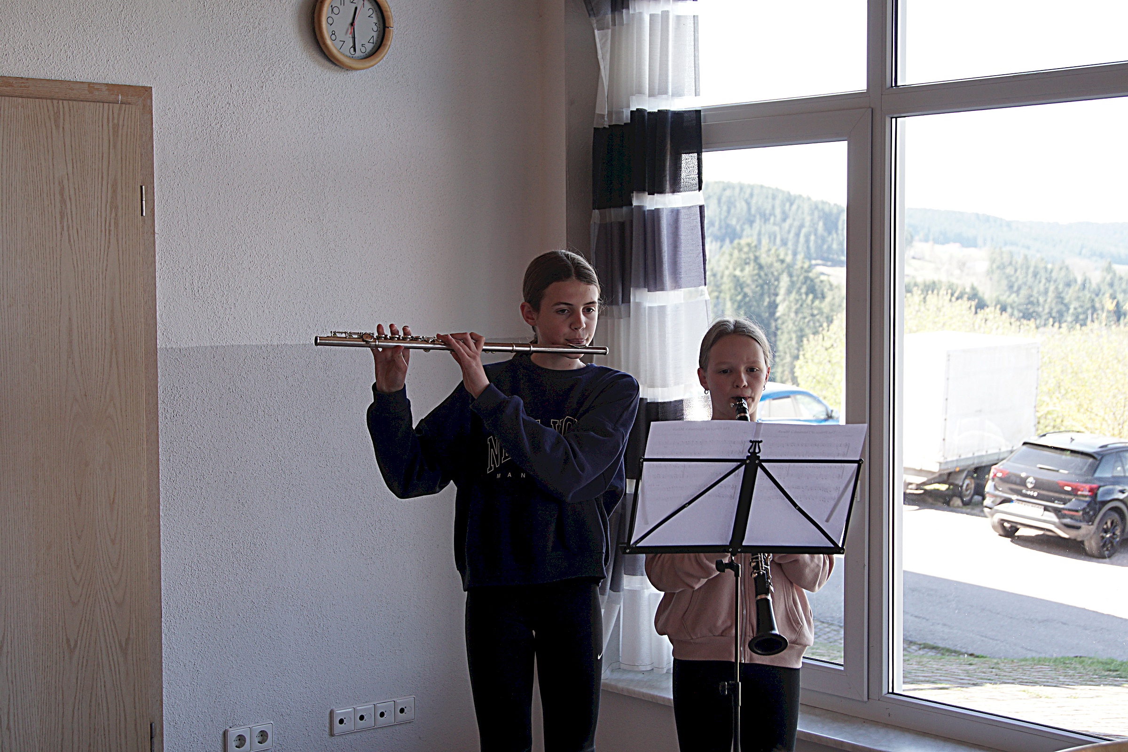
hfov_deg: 37.9
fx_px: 1645
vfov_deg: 25.8
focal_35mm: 52
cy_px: 376
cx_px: 564
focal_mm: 35
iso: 200
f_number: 4.5
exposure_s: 1/80
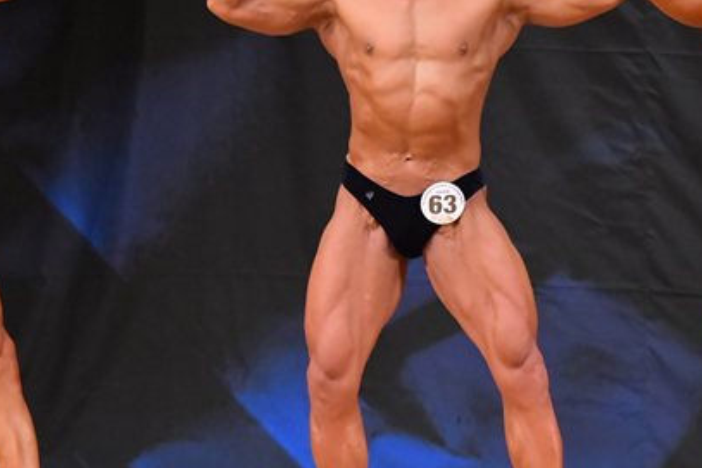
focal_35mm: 543
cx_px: 456
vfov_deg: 2.5
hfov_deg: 3.8
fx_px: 10584
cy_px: 223
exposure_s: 1/400
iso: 6400
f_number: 5.6
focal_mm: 190
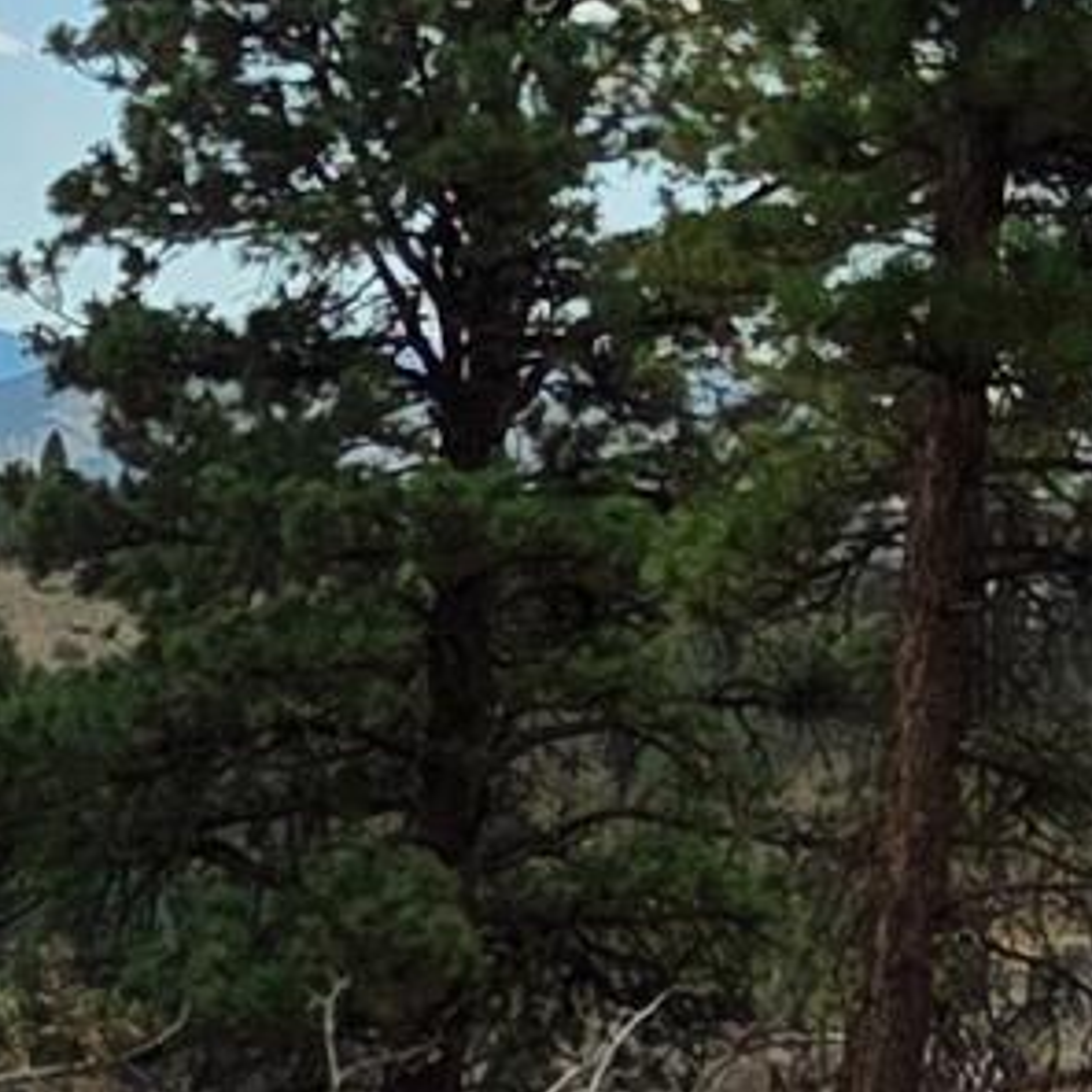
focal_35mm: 206
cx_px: 561
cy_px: 181
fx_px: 7352
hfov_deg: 8.5
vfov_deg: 8.5
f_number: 1.8
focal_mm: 5.4
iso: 80
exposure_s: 1/7599
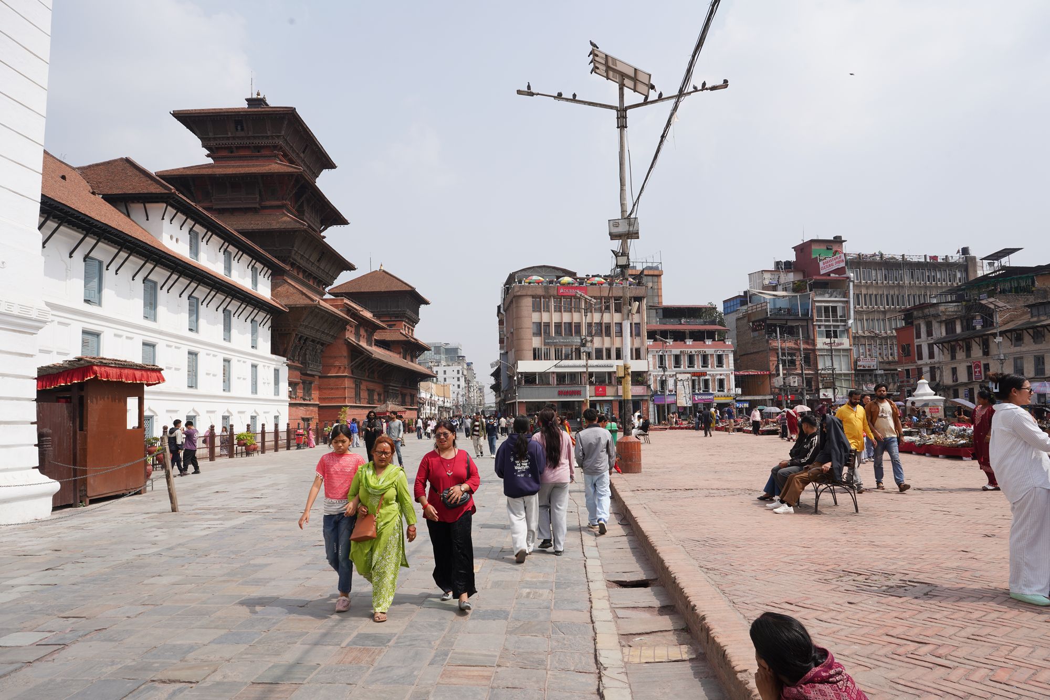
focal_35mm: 24
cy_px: 350
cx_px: 525
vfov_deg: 53.1
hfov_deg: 73.7
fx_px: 700
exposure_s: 1/125
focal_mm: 24
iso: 100
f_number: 13
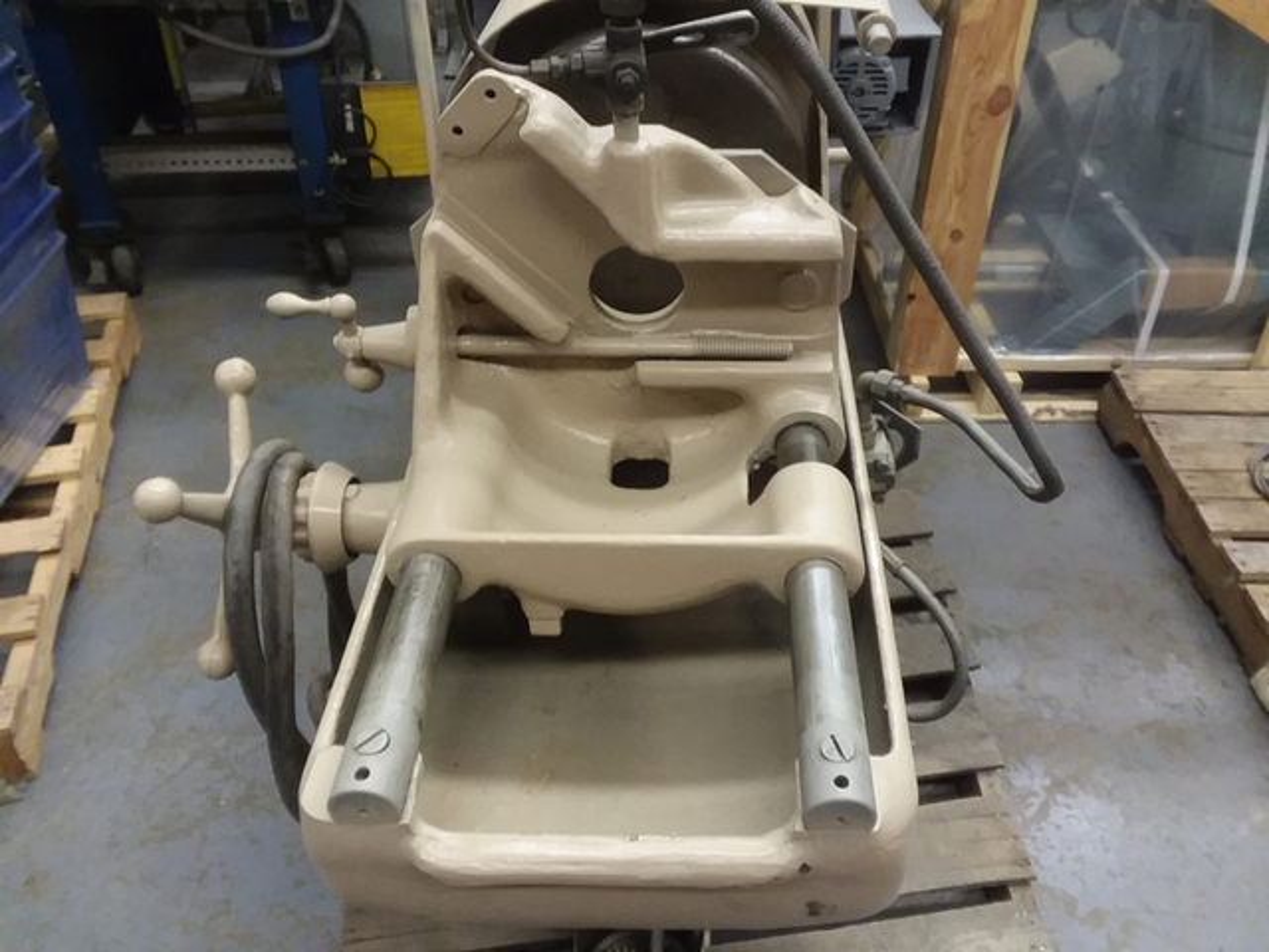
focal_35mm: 29
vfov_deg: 48.2
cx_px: 634
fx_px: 1063
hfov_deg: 61.7
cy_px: 476
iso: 160
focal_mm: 2.47
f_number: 1.9
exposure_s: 1/24
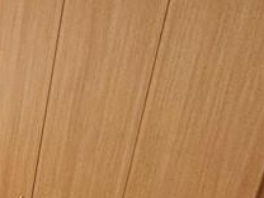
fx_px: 526
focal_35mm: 69
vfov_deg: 19.1
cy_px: 283
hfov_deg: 19.3
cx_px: -240
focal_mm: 2.22
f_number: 2.2
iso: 200
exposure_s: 1/99
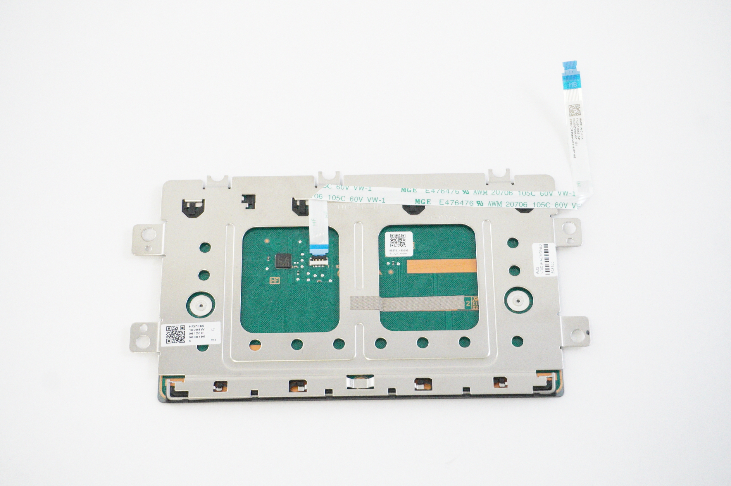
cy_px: 243
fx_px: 1278
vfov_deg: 21.5
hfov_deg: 31.9
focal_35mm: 63
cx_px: 366
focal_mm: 42
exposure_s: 1/320
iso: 8000
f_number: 5.6
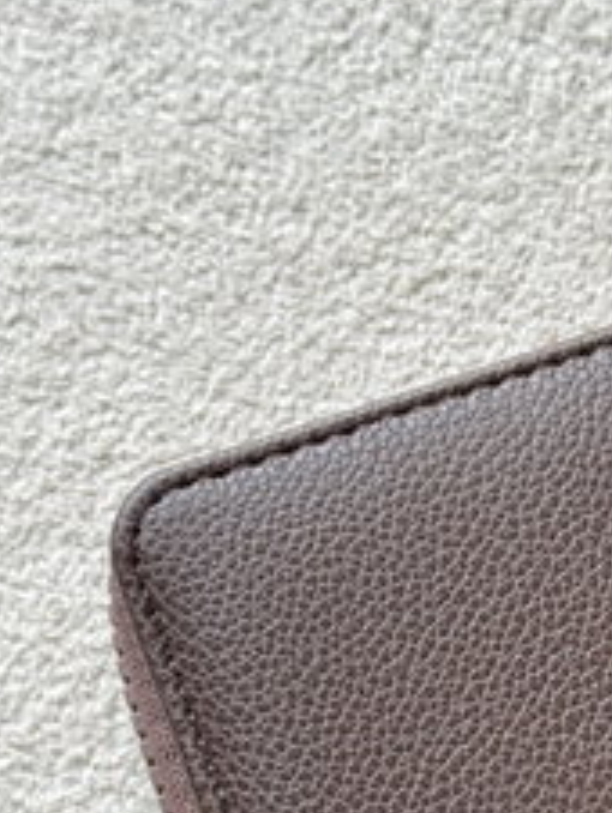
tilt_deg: -71.9
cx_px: 644
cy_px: 678
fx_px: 2659
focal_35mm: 113
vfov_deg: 17.2
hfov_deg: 12.9
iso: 100
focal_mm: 6.76
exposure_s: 1/60
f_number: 1.78
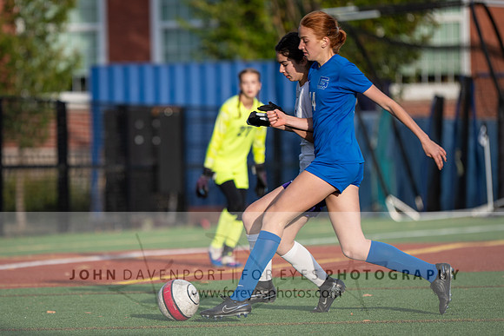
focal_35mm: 313
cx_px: 185
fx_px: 4387
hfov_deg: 6.6
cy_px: 160
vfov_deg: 4.4
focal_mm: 200
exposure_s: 1/1000
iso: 140
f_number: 2.8
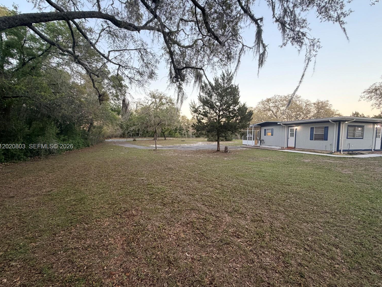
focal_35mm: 15
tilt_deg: -2.6
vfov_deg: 81.7
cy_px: 147
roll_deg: +0.5
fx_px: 166
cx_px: 198
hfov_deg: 98.1
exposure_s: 1/121
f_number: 2.2
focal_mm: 2.22
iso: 160
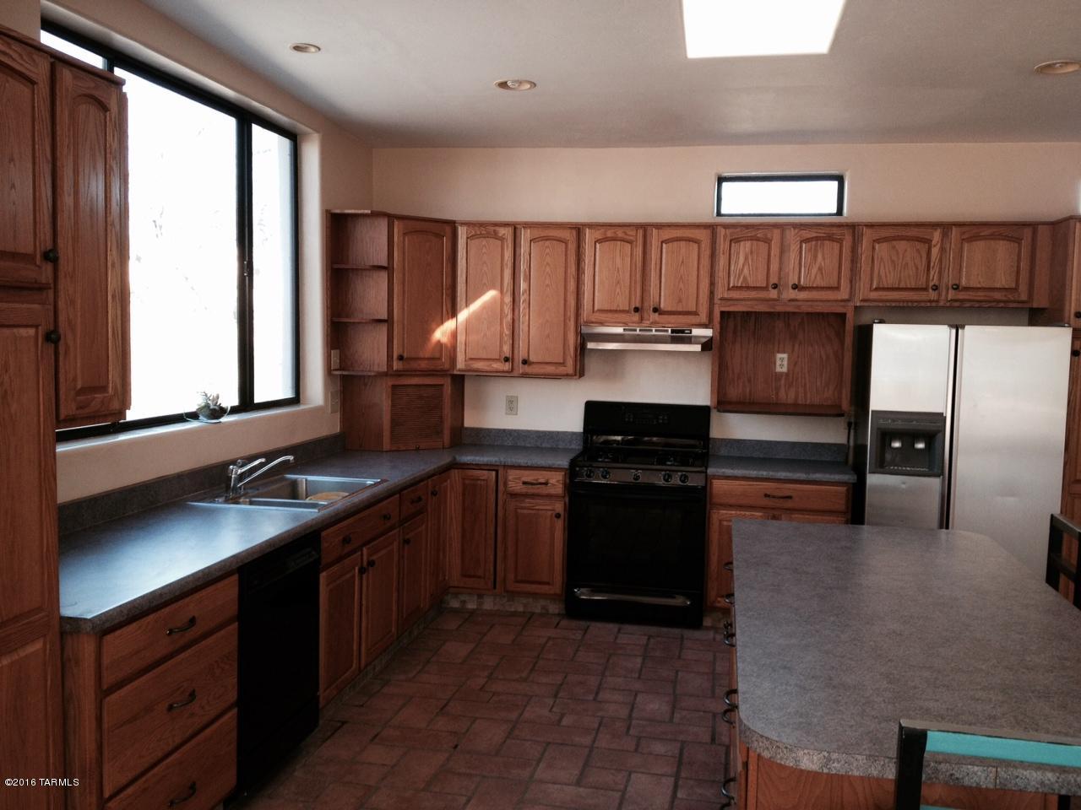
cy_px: 405
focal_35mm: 35
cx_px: 540
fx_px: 1093
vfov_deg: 40.7
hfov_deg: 52.6
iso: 64
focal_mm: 4.28
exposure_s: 1/60
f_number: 2.4
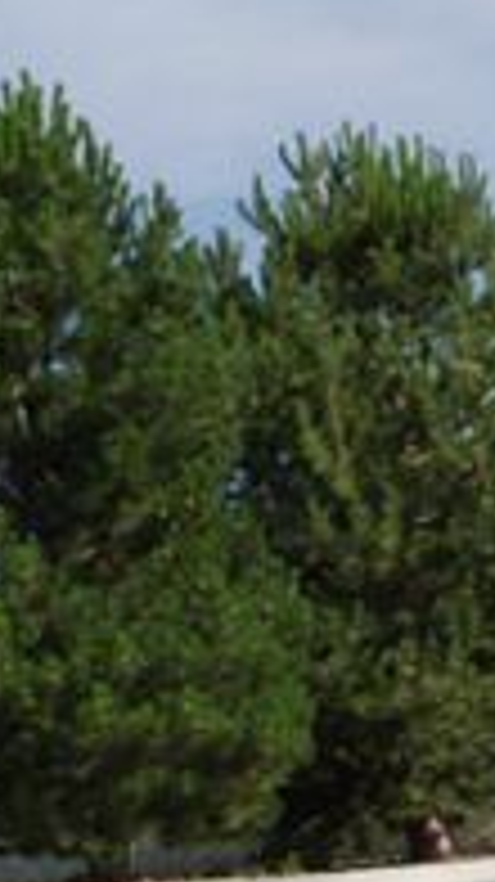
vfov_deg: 14.6
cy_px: 938
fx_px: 3366
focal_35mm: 144
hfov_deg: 7.6
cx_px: 1336
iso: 100
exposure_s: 1/320
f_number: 7.1
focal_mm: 28.13
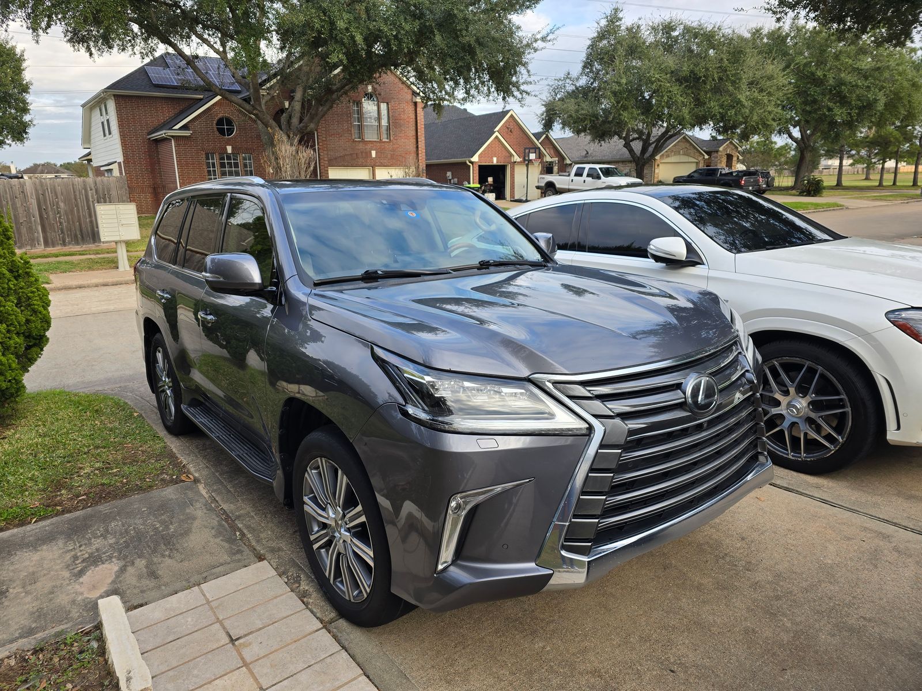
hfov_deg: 73.9
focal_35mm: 23
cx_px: 461
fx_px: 613
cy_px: 346
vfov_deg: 58.9
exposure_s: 1/180
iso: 16
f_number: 1.7
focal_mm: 6.3
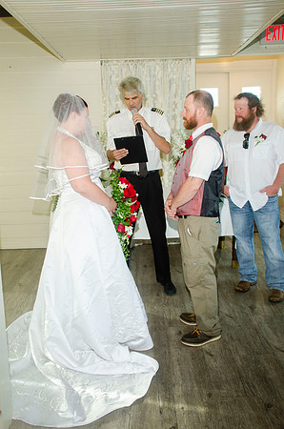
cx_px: 142
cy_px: 214
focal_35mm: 33
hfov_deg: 39.8
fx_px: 392
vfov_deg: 57.3
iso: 400
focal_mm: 22
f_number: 5.6
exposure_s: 1/80
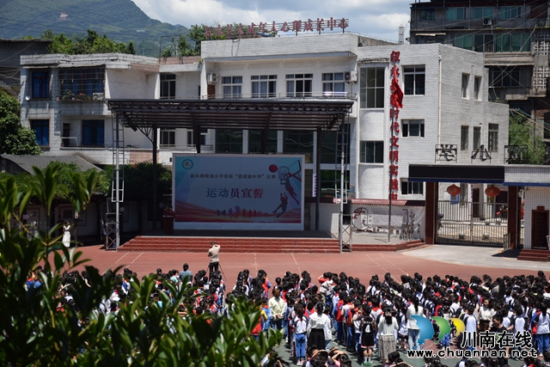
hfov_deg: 29.9
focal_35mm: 68
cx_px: 275
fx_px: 1031
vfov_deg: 20.2
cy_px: 184
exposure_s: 1/2500
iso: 400
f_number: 4.5
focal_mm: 45
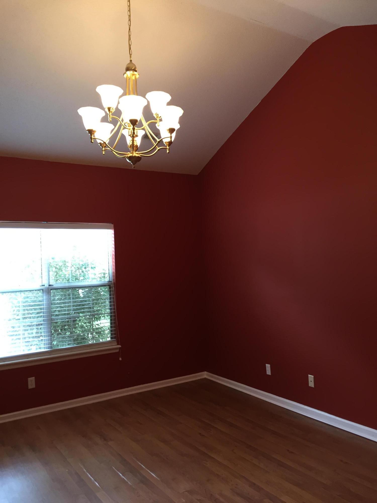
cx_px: 188
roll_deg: +2.1
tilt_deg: +2.7
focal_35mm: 29
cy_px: 252
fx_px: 421
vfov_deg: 61.7
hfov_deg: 48.2
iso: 64
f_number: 2.2
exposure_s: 1/30
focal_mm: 4.15
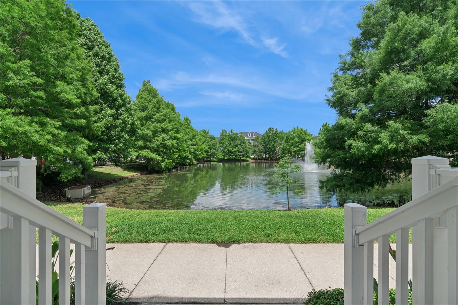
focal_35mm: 18
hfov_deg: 90.0
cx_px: 229
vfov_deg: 67.4
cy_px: 152
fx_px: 229
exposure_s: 1/80
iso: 100
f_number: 18
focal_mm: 18
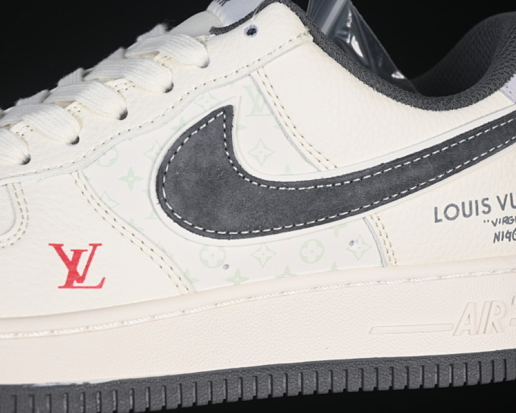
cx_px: 241
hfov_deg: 22.5
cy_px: 206
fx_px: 1298
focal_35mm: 85
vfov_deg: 18.1
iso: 160
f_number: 7.1
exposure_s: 1/80
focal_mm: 50
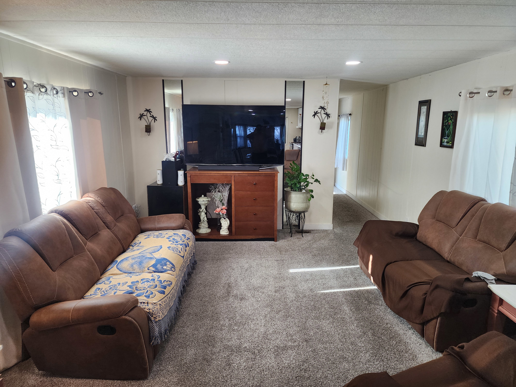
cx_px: 258
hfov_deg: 73.9
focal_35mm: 23
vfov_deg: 58.9
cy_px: 194
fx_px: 343
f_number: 1.8
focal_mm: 6.4
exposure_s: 1/120
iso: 160
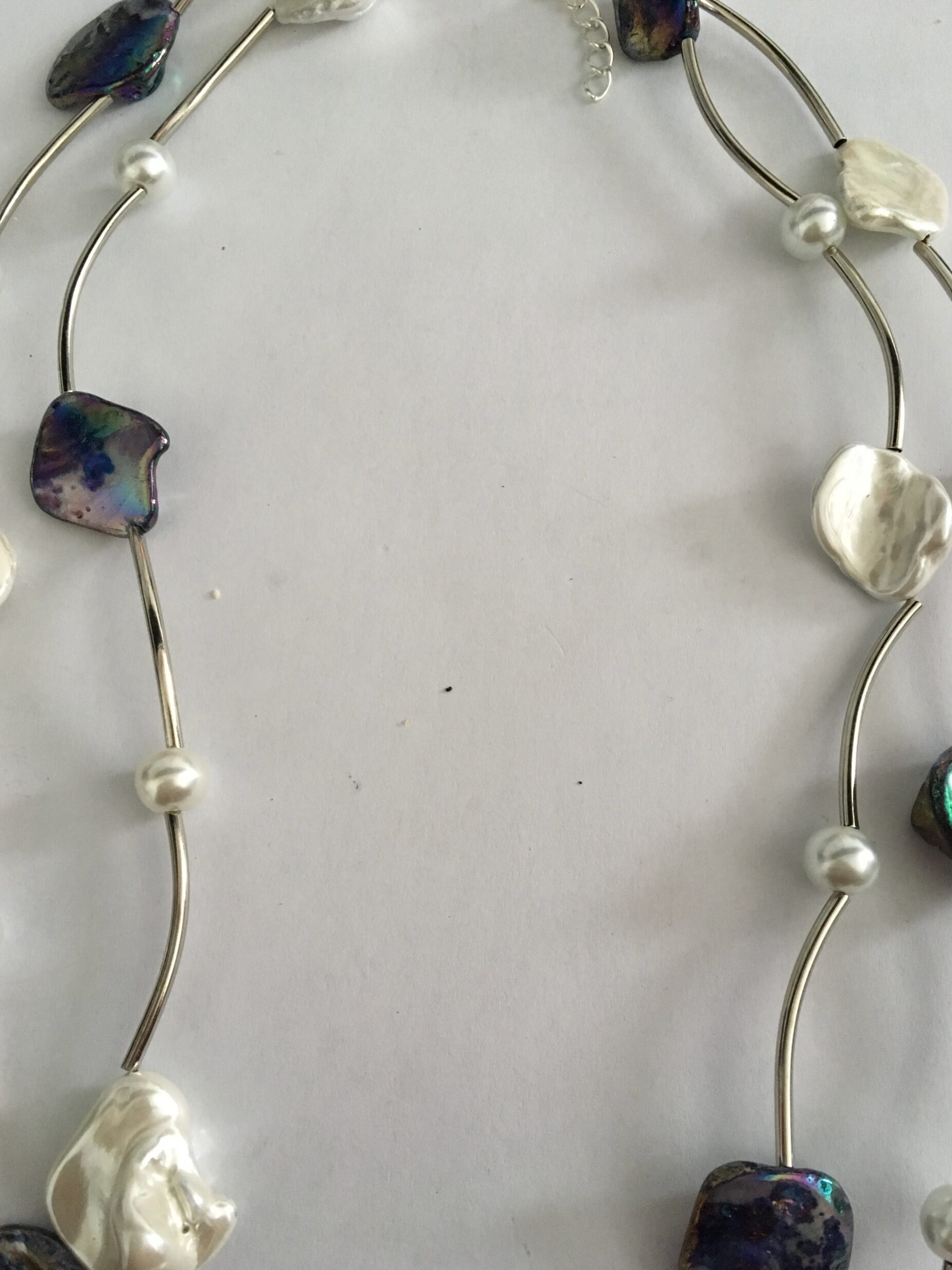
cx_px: 472
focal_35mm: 30
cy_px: 649
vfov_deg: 60.0
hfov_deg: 46.8
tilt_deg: -75.6
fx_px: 1100
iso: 200
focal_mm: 4.15
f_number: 2.2
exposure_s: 1/33
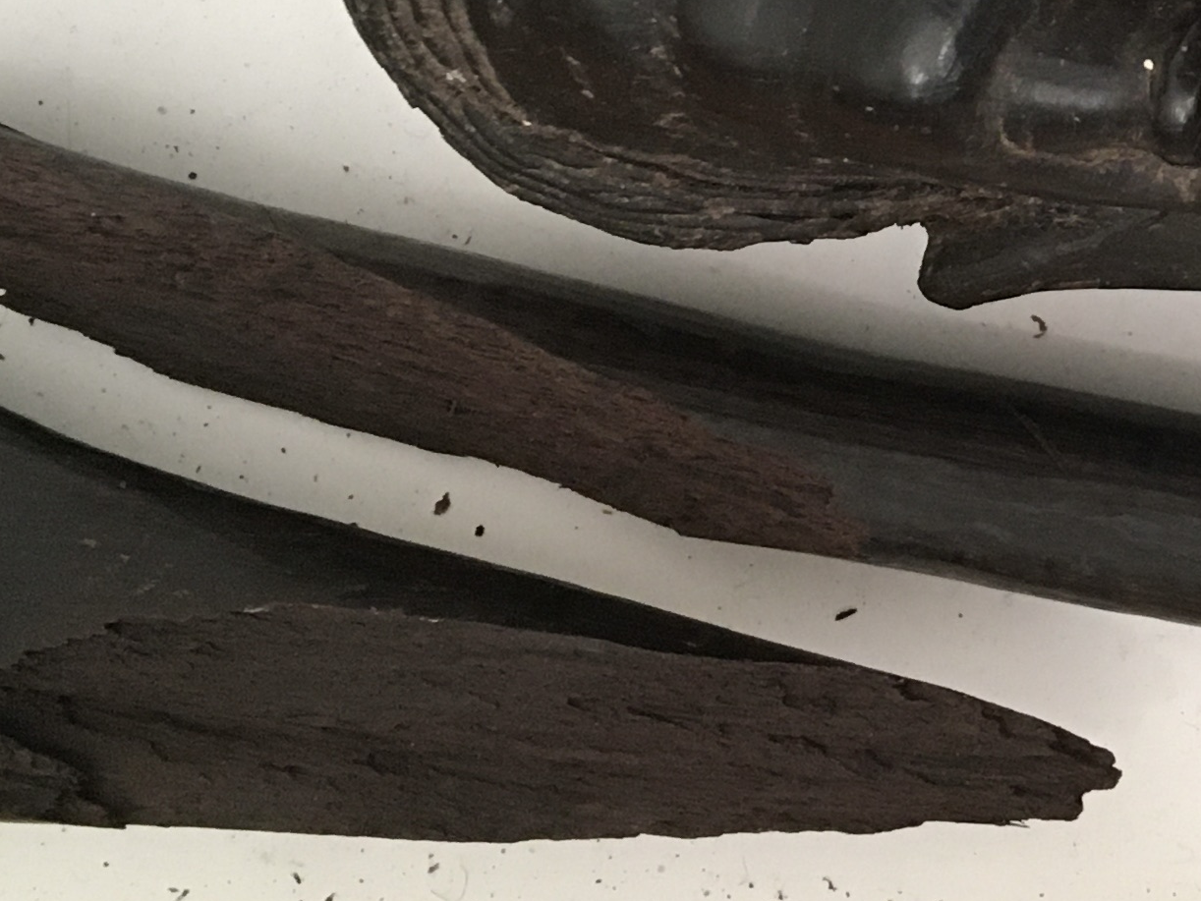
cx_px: 1172
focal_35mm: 84
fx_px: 2915
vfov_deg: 16.2
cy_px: -399
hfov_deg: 22.5
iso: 160
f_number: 2.2
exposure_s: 1/33
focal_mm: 4.15
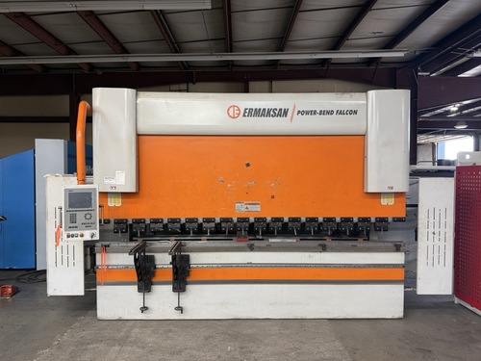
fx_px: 333
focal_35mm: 24
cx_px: 240
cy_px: 180
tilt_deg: -1.5
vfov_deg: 56.8
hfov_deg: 71.6
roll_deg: -0.4
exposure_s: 1/60
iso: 125
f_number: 1.78
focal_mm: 6.76
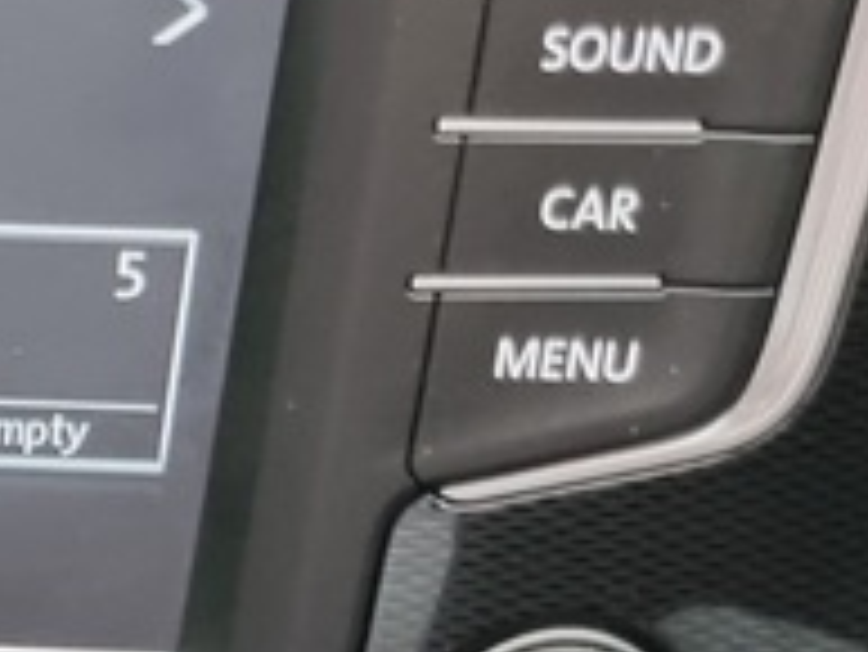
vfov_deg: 10.5
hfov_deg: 12.6
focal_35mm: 138
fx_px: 3463
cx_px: -828
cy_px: 868
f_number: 1.8
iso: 1000
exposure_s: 1/27
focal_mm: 5.4
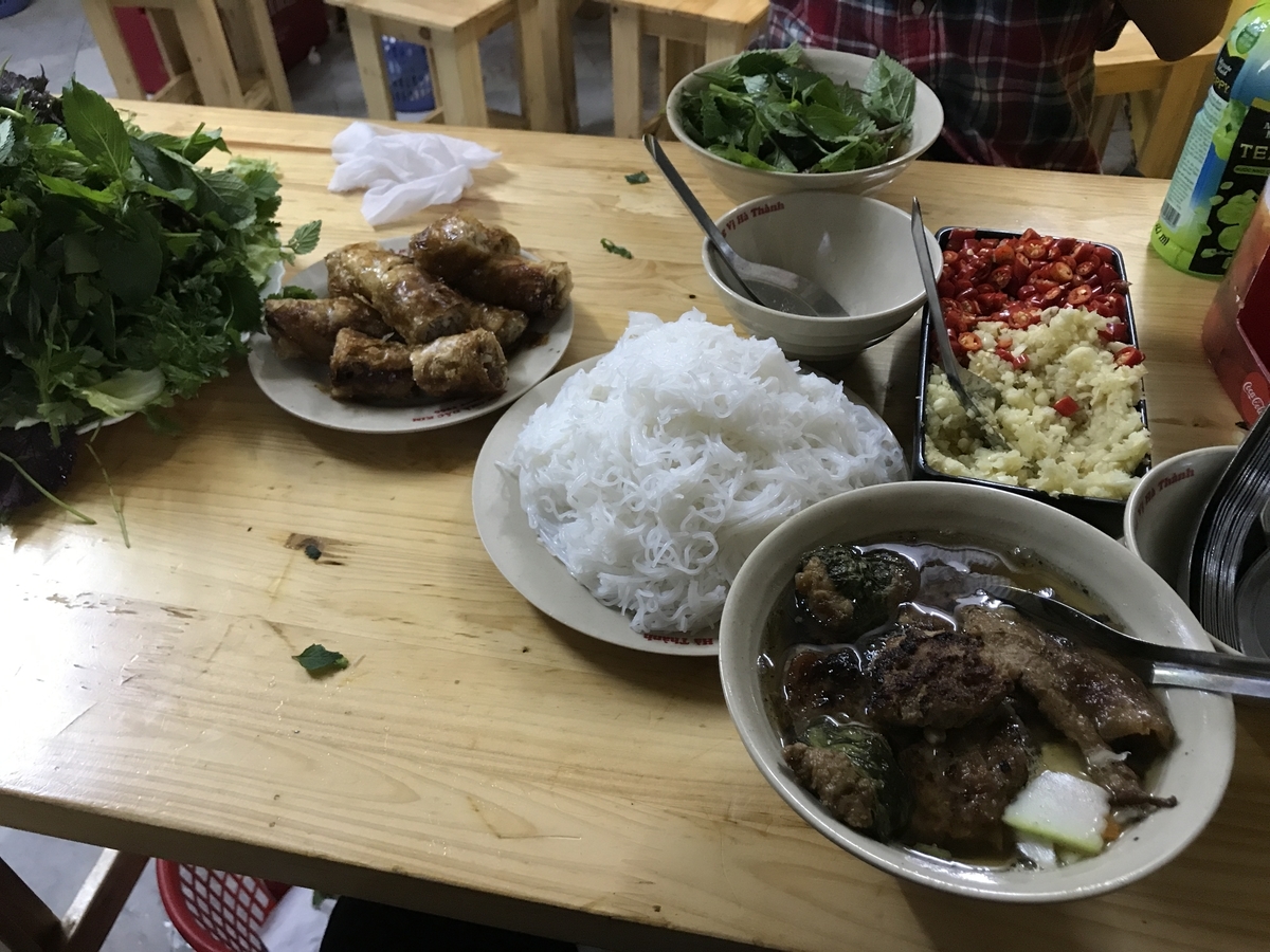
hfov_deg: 63.4
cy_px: 476
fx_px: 1027
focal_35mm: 28
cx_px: 635
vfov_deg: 49.7
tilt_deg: -45.0
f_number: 1.8
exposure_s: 1/17
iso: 100
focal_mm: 3.99
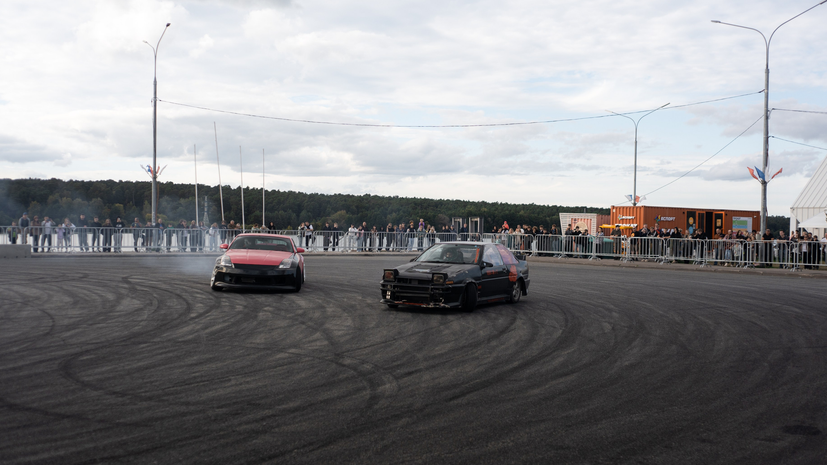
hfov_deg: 49.4
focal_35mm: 41
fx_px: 899
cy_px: 247
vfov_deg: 29.0
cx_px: 430
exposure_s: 1/2000
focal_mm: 35
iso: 100
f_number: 2.2
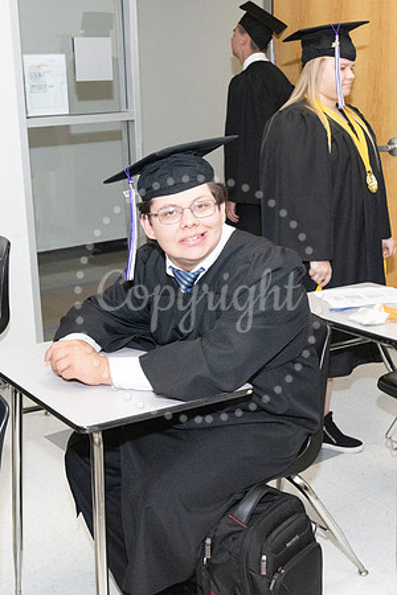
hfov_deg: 25.7
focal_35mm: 53
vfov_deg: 37.9
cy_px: 298
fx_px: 868
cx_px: 213
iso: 6400
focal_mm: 35
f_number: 8
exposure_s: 1/200
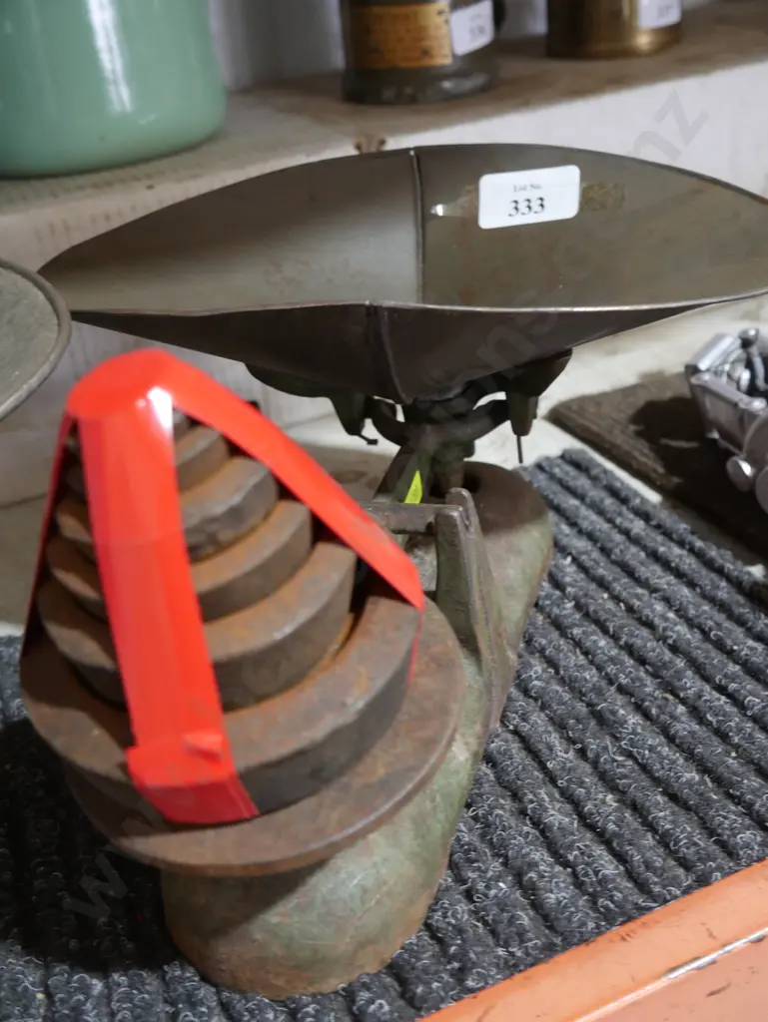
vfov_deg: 51.3
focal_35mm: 36
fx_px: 1064
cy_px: 511
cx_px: 384
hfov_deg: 39.7
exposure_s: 1/60
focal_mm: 18
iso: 1000
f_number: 4
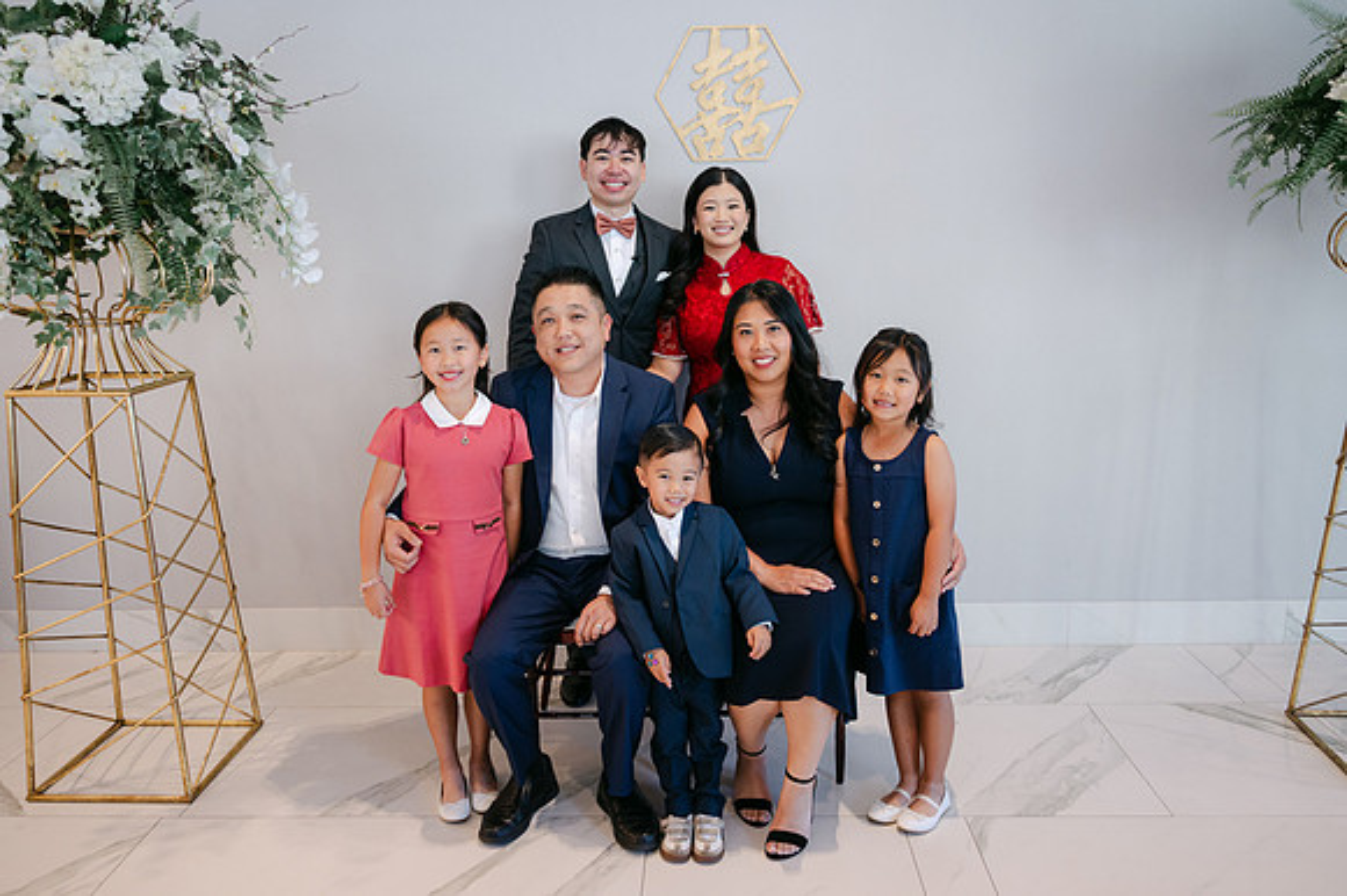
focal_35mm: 28
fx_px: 1047
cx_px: 674
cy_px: 448
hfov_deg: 65.5
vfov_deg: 46.4
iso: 800
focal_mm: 28
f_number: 4
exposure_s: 1/100
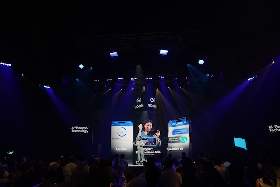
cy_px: 94
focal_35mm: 24
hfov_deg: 73.7
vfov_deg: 53.2
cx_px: 140
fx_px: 187
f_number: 2.8
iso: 200
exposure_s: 1/200
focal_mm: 24
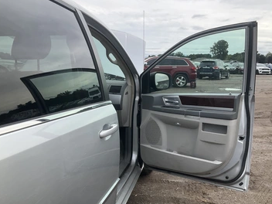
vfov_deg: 42.9
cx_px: 149
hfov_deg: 55.3
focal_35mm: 33
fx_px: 259
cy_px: 109
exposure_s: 1/1412
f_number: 1.8
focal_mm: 3
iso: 25
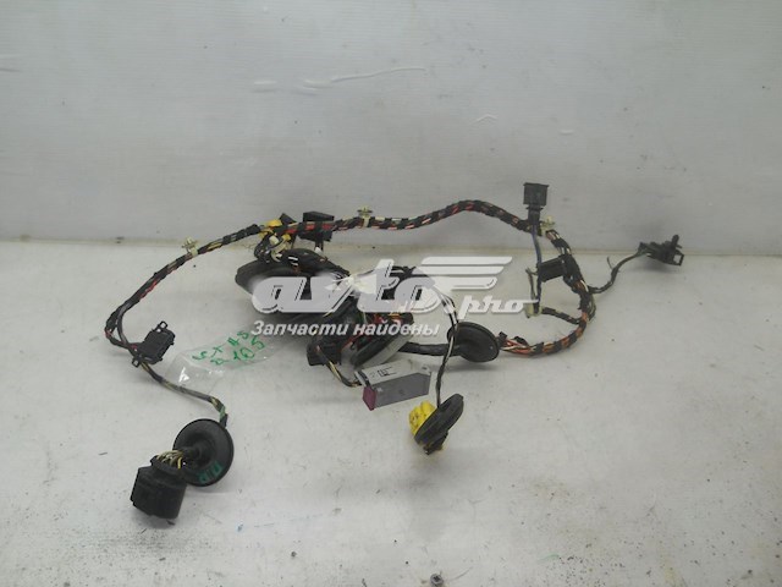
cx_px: 391
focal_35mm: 41
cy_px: 294
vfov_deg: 35.1
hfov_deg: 45.8
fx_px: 926
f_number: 3.1
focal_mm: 6.72
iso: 80
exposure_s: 1/40
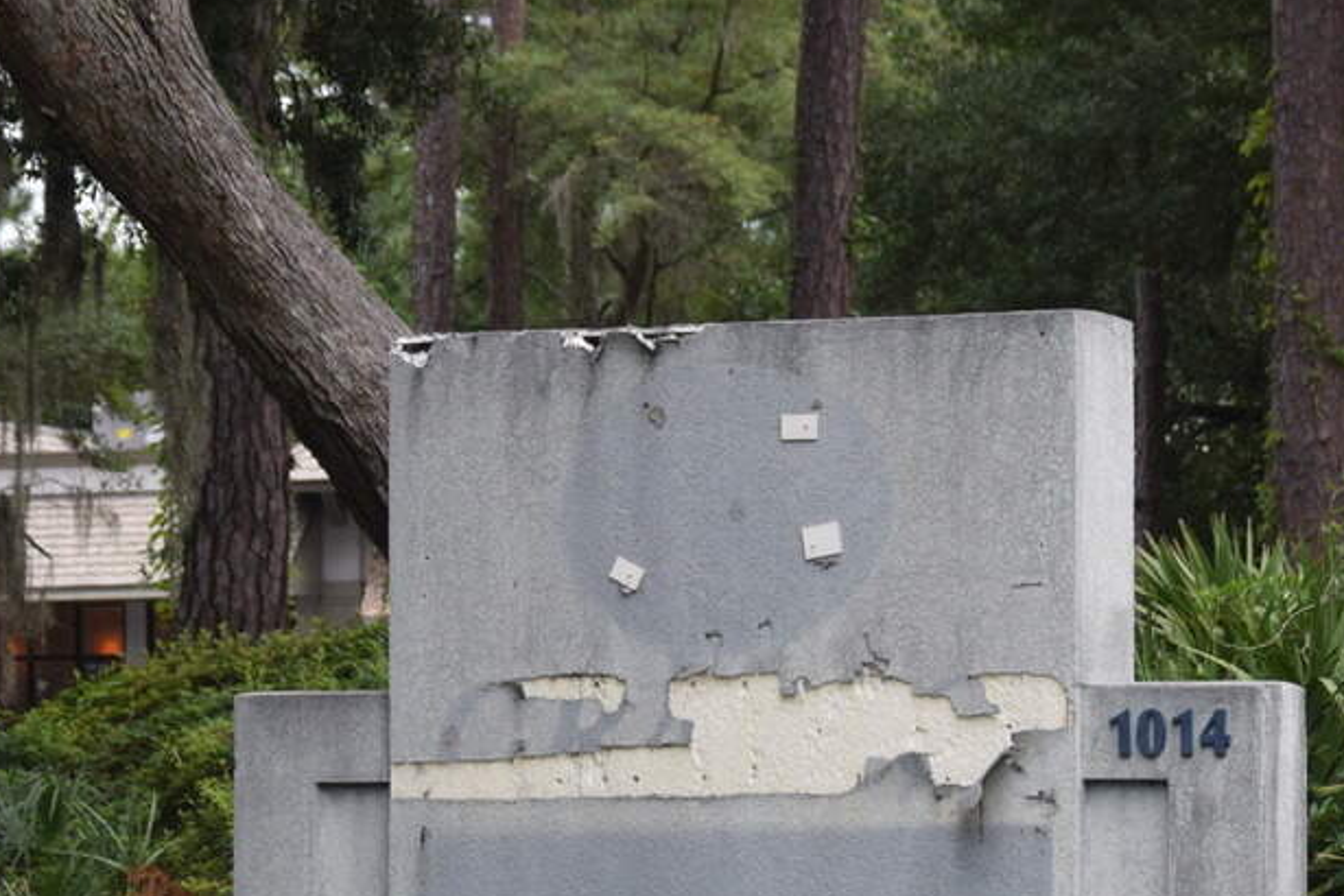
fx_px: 6009
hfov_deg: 12.8
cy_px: 769
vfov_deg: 8.5
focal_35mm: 161
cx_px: 583
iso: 800
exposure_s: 1/500
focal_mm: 55
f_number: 4
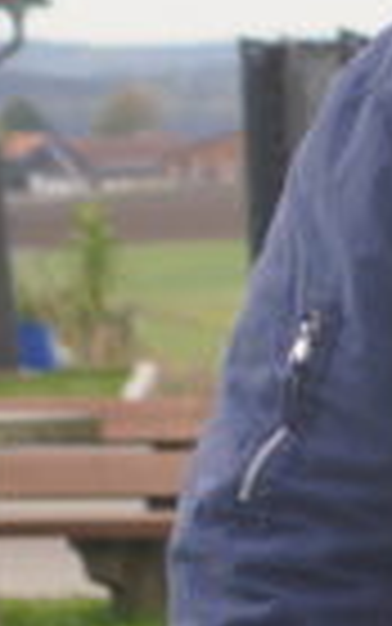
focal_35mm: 282
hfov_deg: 4.0
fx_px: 4815
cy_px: 779
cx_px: 2073
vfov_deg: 7.4
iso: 100
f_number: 4
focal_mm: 32
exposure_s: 1/250
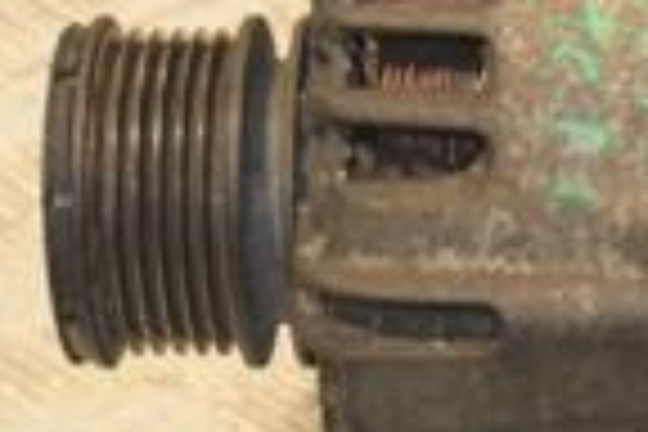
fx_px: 5077
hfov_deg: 7.3
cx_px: 724
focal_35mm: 282
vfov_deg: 4.9
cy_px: 207
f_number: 5.6
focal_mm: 45
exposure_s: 1/200
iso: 800
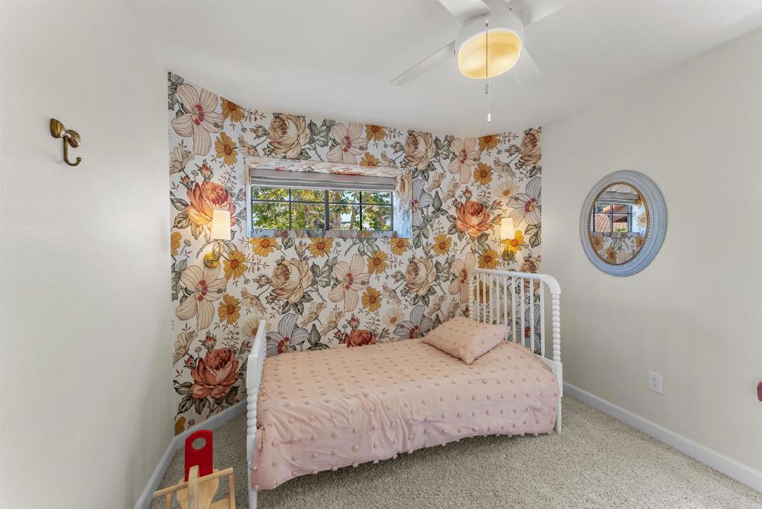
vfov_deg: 81.3
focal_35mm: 14
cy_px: 254
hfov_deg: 104.2
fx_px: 296
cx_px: 381
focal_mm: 14
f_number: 9
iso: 500
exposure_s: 1/5
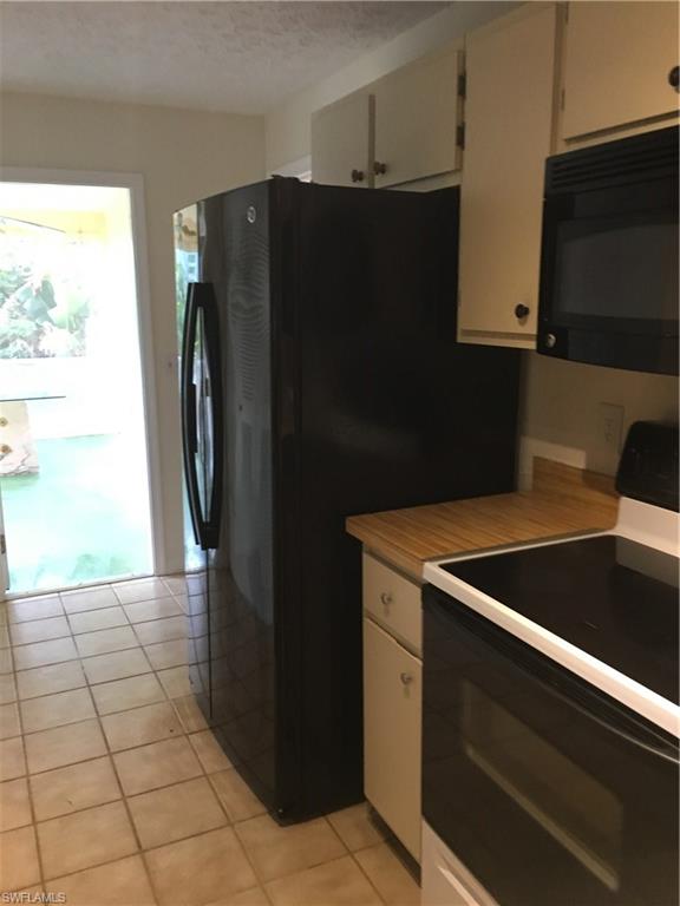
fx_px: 760
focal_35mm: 29
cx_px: 340
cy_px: 453
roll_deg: +0.6
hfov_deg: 48.2
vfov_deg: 61.7
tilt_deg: -10.1
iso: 125
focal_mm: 4.15
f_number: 2.2
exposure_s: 1/30
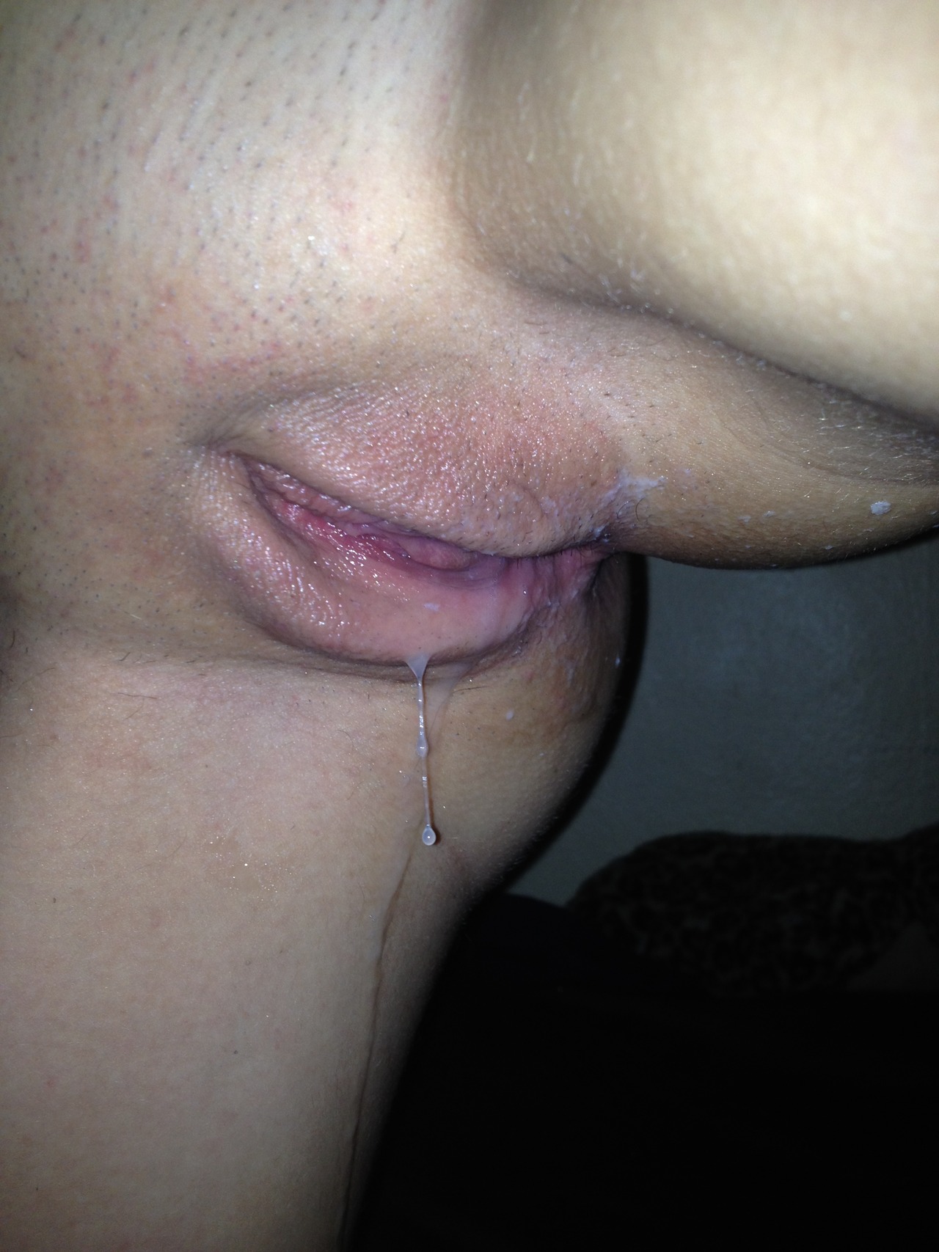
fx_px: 1266
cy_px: 626
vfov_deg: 52.6
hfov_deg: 40.7
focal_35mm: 35
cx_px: 470
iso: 64
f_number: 2.4
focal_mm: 4.28
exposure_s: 1/52
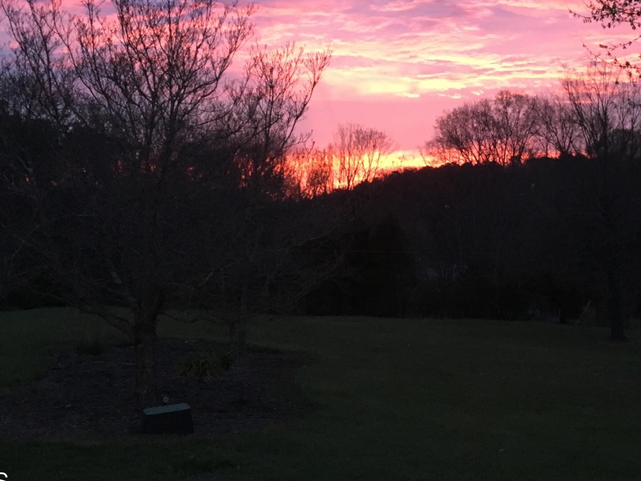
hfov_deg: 38.4
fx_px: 907
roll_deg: +1.4
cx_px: 440
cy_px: 112
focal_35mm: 49
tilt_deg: +7.0
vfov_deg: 29.2
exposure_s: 1/17
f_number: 2.2
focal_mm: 4.15
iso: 200
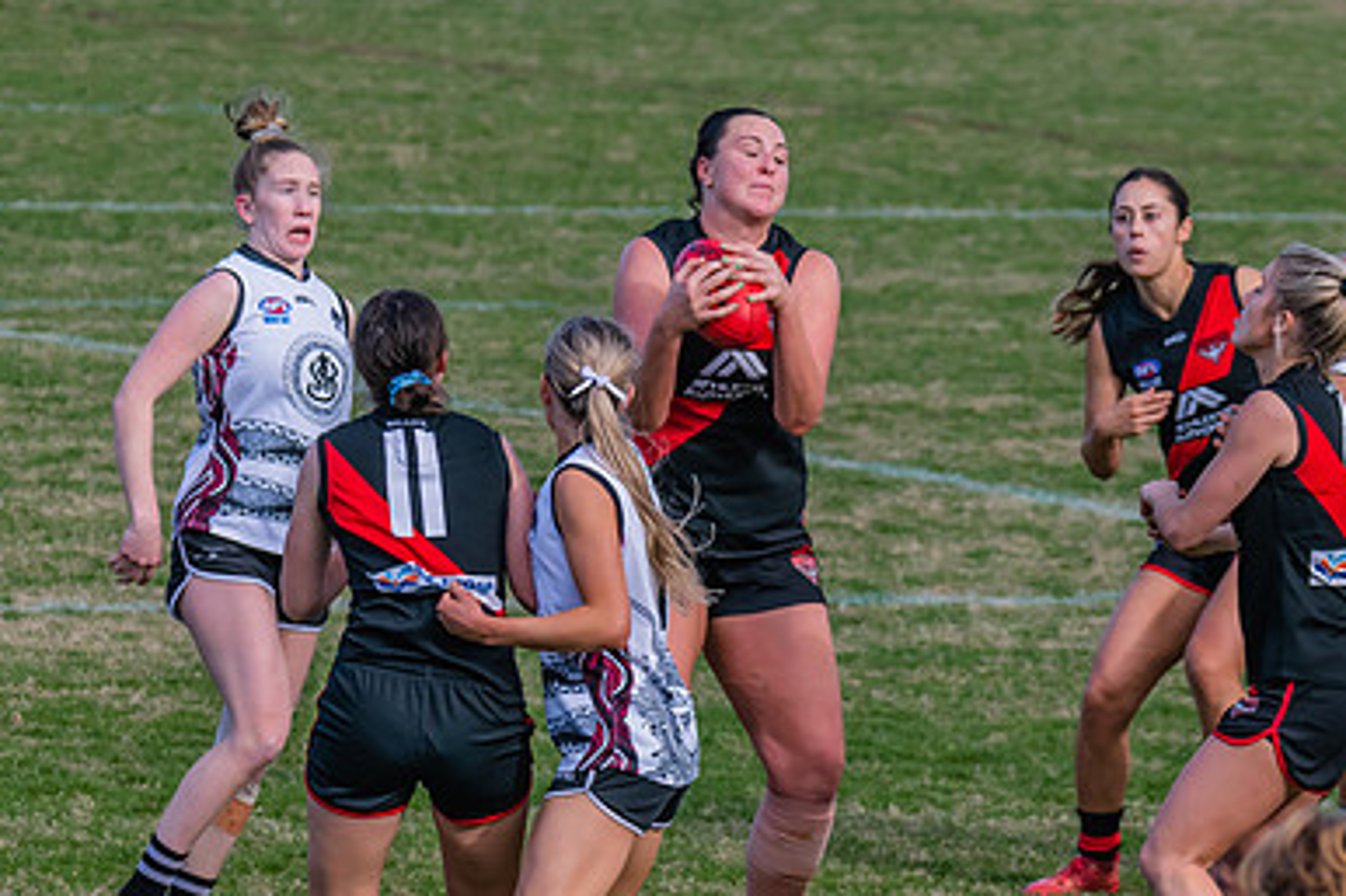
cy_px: 304
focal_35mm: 474
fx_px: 17714
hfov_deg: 4.4
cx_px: 752
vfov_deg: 2.9
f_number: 5.6
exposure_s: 1/1250
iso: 800
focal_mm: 210
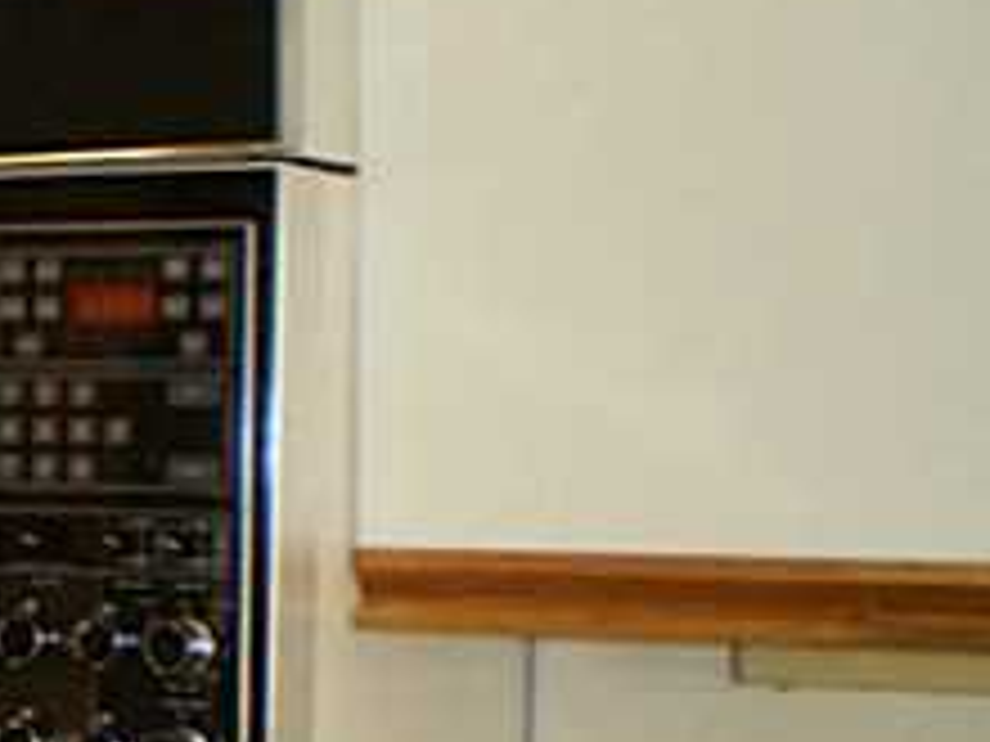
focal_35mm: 131
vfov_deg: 11.3
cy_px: 567
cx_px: -796
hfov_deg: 13.5
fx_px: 3747
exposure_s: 1/30
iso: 125
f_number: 3.1
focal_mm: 6.3
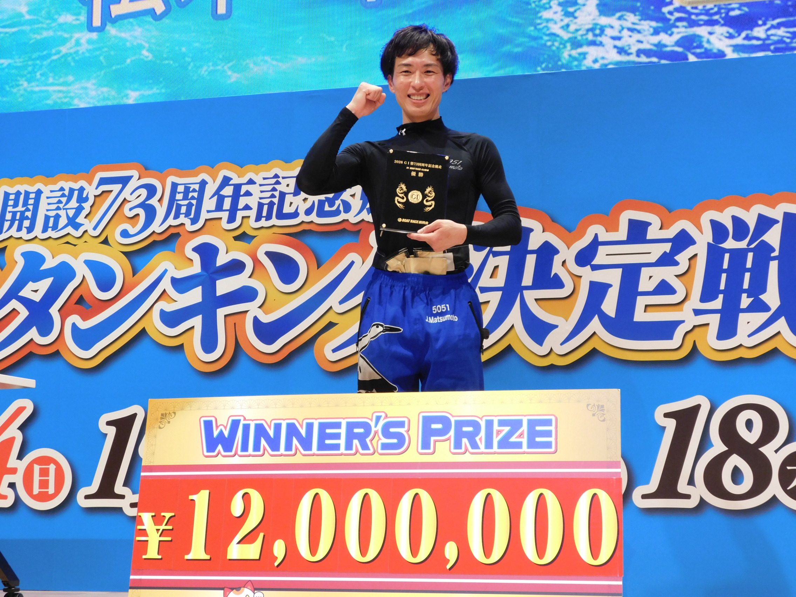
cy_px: 298
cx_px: 398
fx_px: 1357
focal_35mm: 59
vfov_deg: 24.8
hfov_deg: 32.7
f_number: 4
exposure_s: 1/30
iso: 250
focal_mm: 10.4
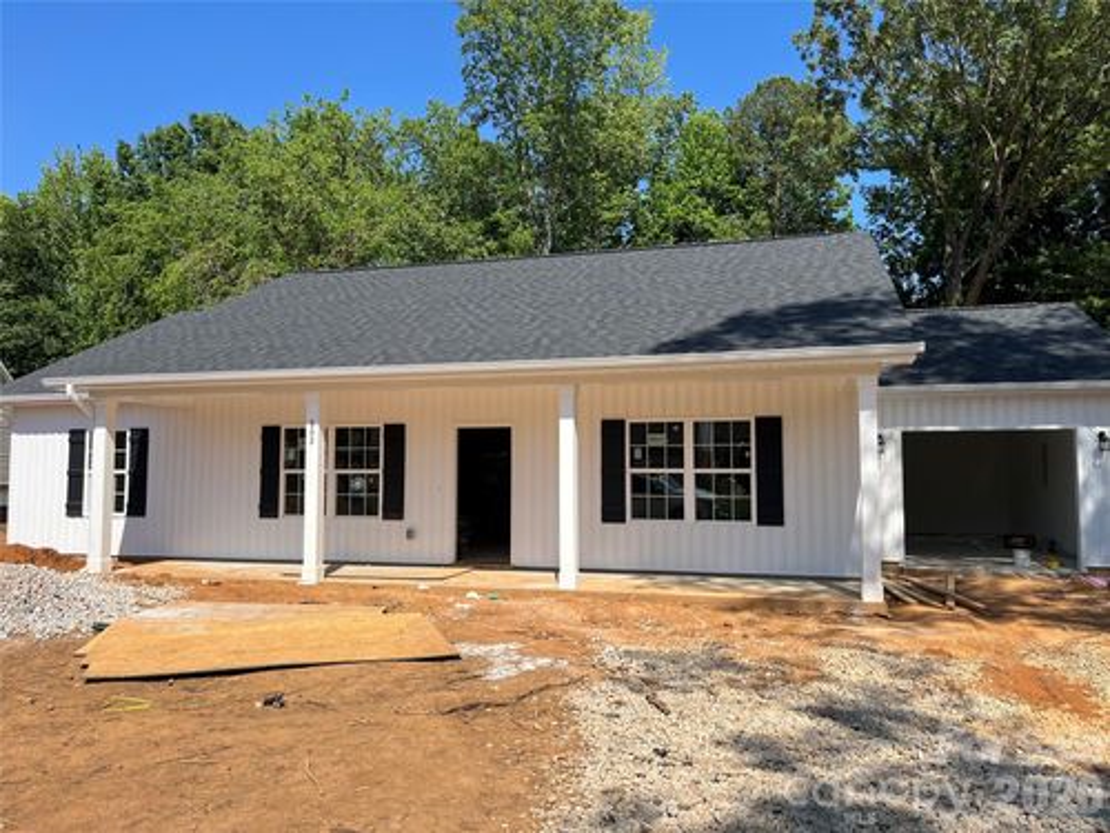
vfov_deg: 53.1
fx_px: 834
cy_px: 416
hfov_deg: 67.3
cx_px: 555
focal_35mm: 26
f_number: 1.6
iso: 50
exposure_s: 1/3311
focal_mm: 5.1
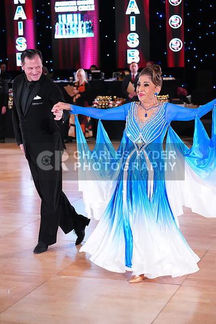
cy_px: 162
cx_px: 108
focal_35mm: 70
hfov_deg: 19.5
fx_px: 630
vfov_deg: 28.8
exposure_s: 1/400
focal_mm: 70
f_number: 5
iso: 8000
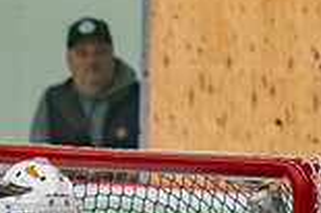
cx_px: -267
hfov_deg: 3.2
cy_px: 319
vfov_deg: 2.1
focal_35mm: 651
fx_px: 5799
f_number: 3.2
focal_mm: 116
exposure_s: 1/640
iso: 2000
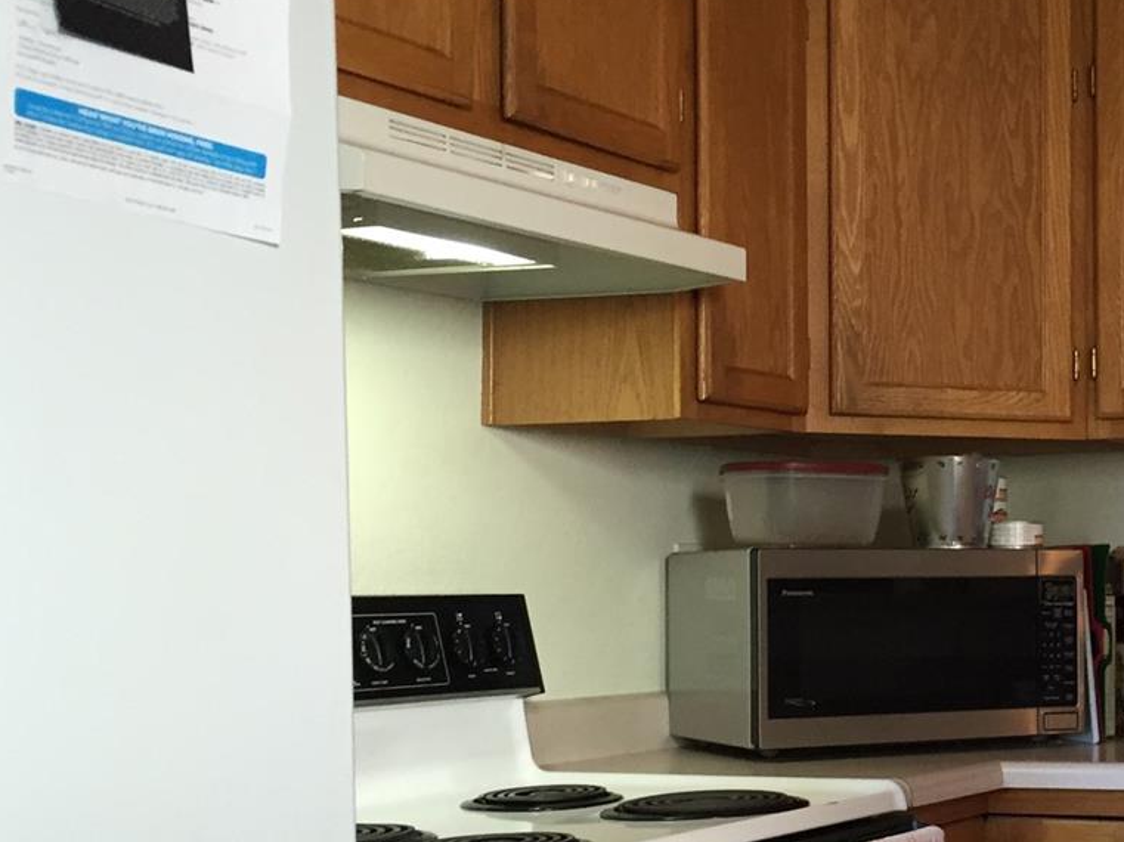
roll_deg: +0.1
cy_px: 535
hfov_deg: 29.5
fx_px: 1980
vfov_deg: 23.9
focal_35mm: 61
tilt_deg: +1.3
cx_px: 1130
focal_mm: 4.15
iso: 100
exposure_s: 1/30
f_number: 2.2
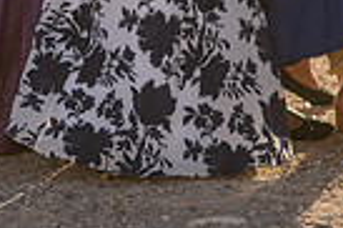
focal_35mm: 229
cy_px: -284
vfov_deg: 5.8
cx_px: 75
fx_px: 2179
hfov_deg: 9.0
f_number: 1.4
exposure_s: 1/2000
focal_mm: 50
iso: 100
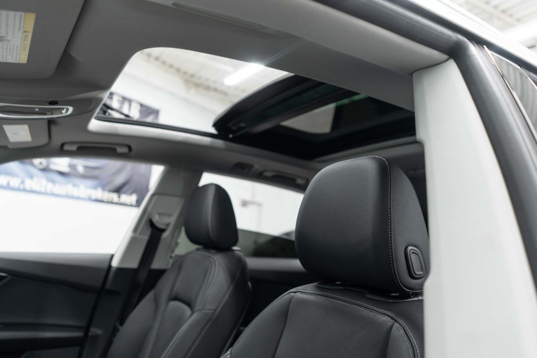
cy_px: 179
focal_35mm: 28
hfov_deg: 65.5
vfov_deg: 46.4
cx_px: 268
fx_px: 418
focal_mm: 28
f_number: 3.2
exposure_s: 1/50
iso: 640
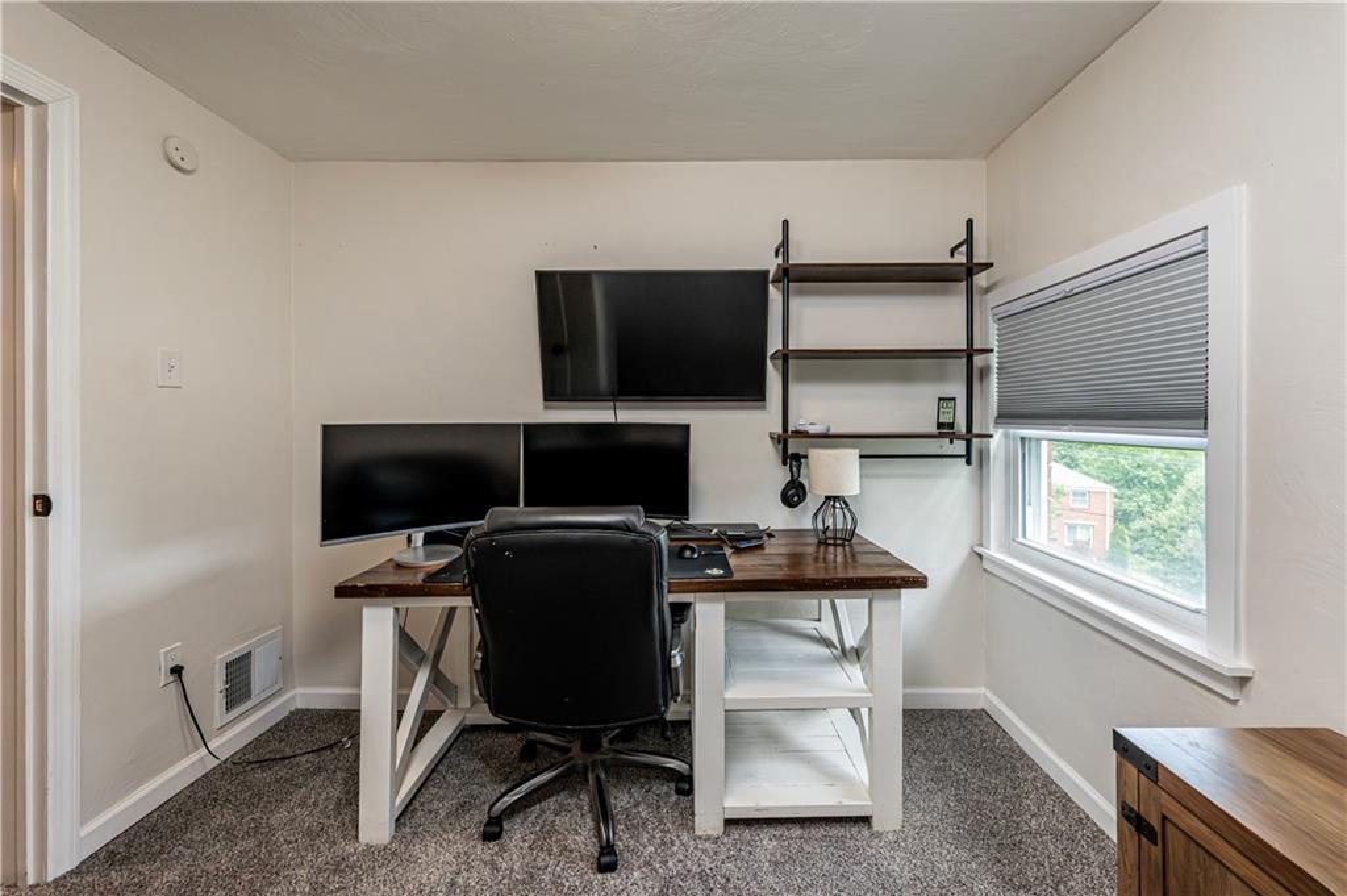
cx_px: 674
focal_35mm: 14
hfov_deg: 104.3
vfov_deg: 81.1
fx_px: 523
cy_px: 448
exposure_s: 1/160
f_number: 8
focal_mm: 14
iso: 2500
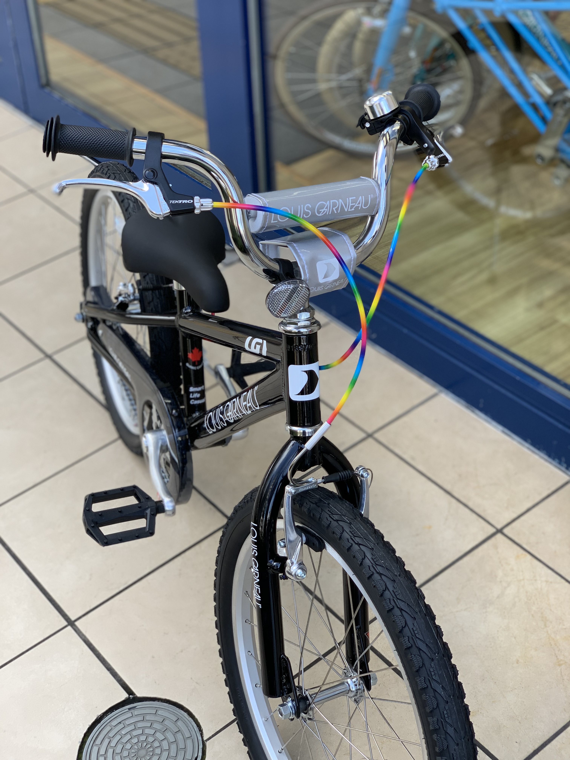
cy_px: 380
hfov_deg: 28.0
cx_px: 285
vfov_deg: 36.8
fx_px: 1142
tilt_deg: -38.5
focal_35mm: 52
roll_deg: +1.9
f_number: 2.4
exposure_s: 1/122
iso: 32
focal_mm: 6
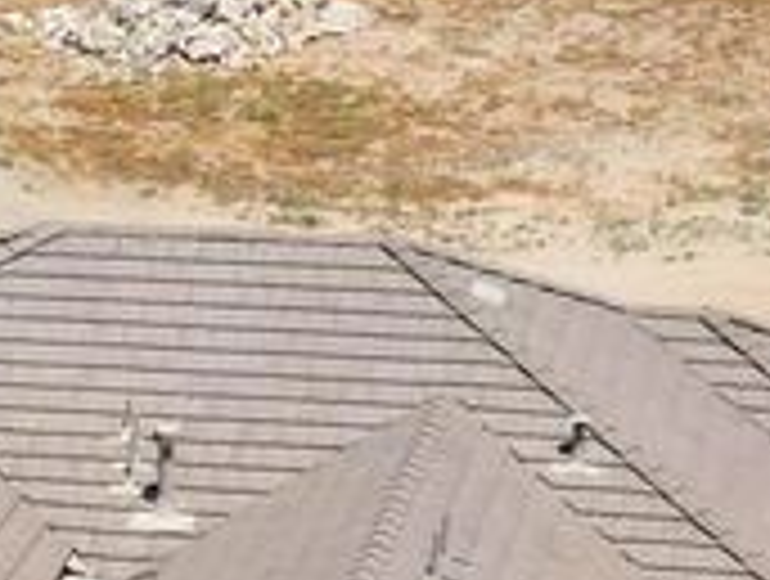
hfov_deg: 20.9
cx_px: -23
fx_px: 2006
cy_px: 1021
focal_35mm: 90
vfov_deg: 14.6
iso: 110
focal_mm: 6.72
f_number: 1.7
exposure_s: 1/4000
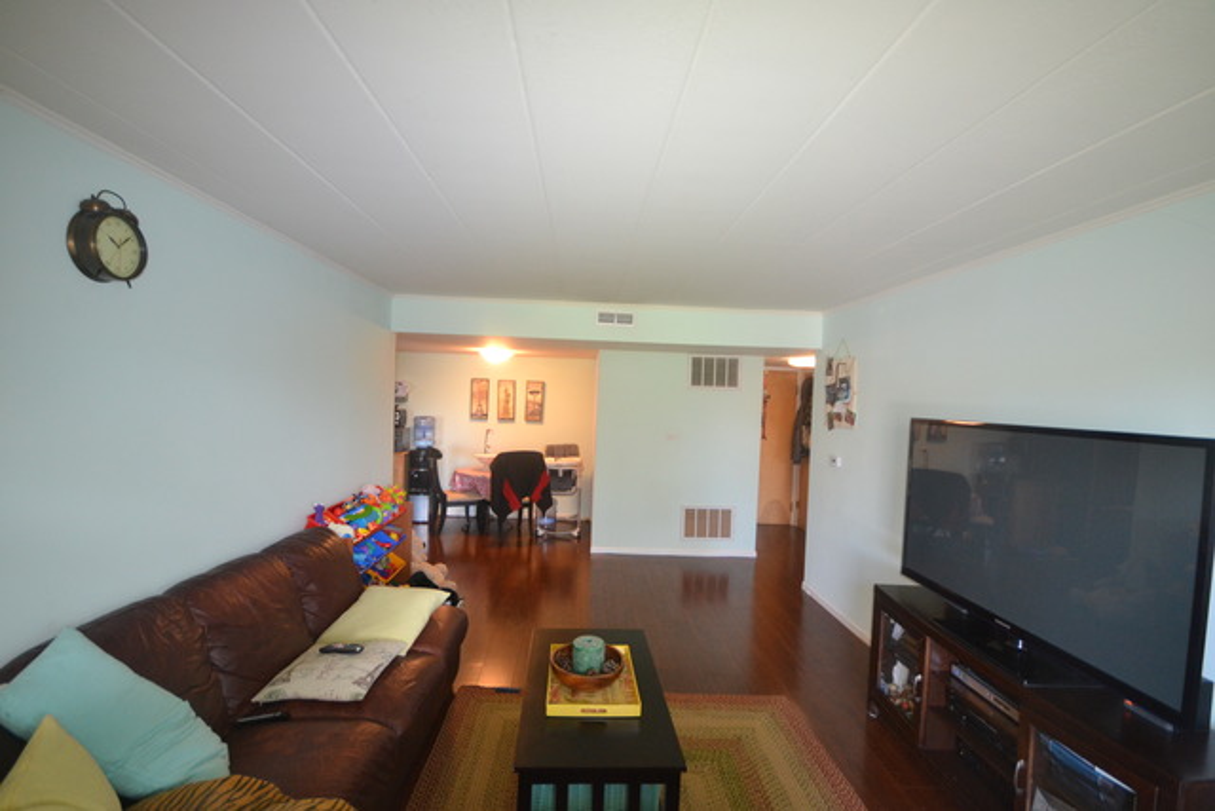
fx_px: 506
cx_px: 608
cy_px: 406
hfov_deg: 100.4
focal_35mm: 15
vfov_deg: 77.4
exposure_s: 1/60
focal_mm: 10
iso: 1100
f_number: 4
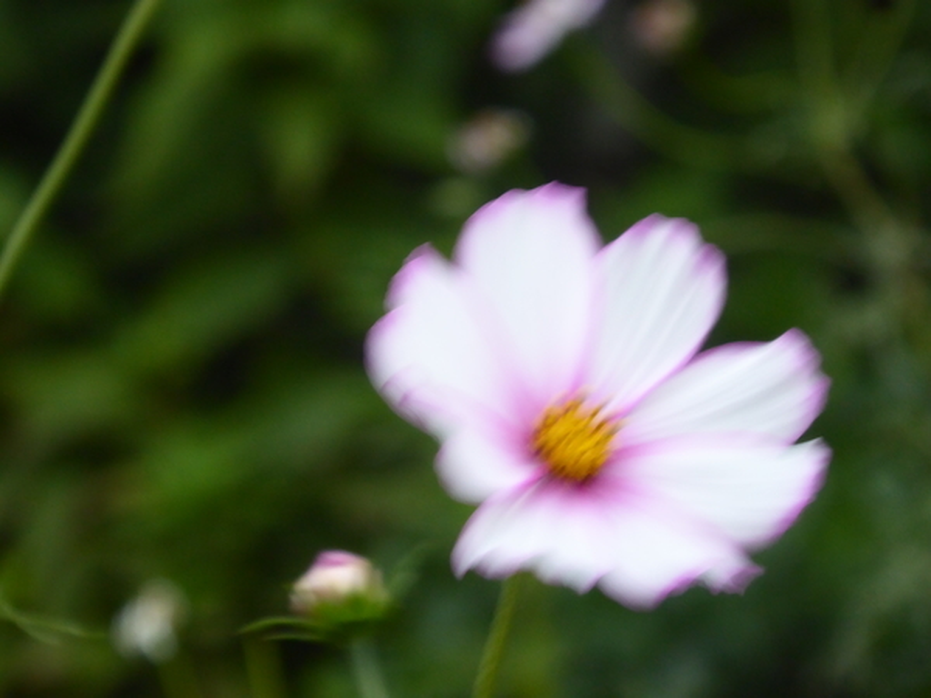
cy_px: 349
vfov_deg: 5.3
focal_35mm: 282
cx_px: 466
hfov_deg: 7.0
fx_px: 7584
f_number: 5.7
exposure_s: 1/10
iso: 400
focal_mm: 50.5
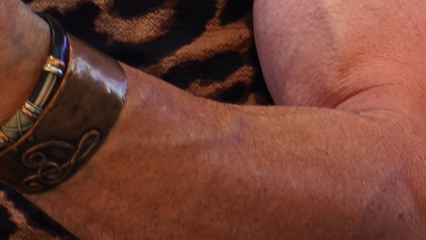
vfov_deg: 1.6
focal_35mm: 769
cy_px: -306
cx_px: -130
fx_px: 8688
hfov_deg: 2.8
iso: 100
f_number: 4
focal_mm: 105
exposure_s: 1/125
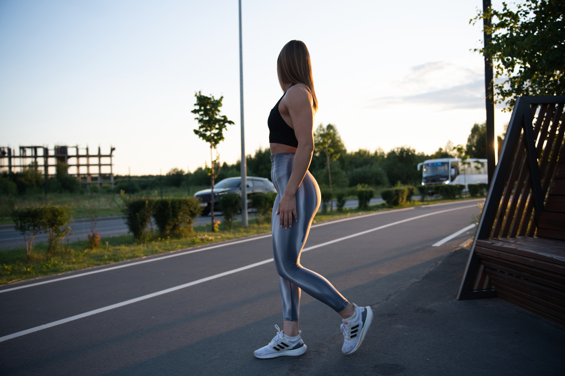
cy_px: 188
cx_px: 282
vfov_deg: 42.3
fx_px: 487
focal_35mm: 31
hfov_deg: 60.3
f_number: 2.8
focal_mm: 31
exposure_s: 1/250
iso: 100
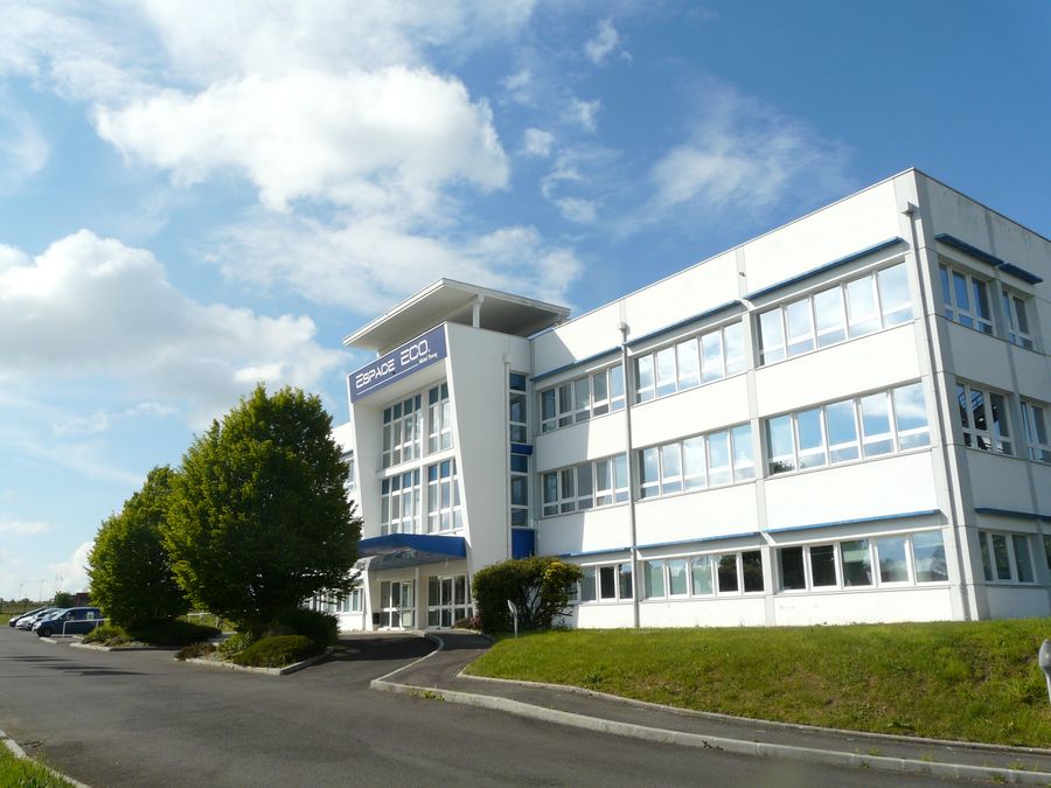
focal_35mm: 28
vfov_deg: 49.7
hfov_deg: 63.4
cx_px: 526
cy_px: 394
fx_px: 850
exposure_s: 1/500
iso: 100
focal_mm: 4.6
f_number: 5.6
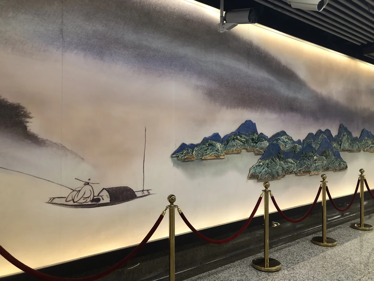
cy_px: 140
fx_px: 303
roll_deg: +0.7
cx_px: 187
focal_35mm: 28
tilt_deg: +0.9
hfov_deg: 63.4
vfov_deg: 49.7
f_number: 1.8
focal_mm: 4
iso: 80
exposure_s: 1/17
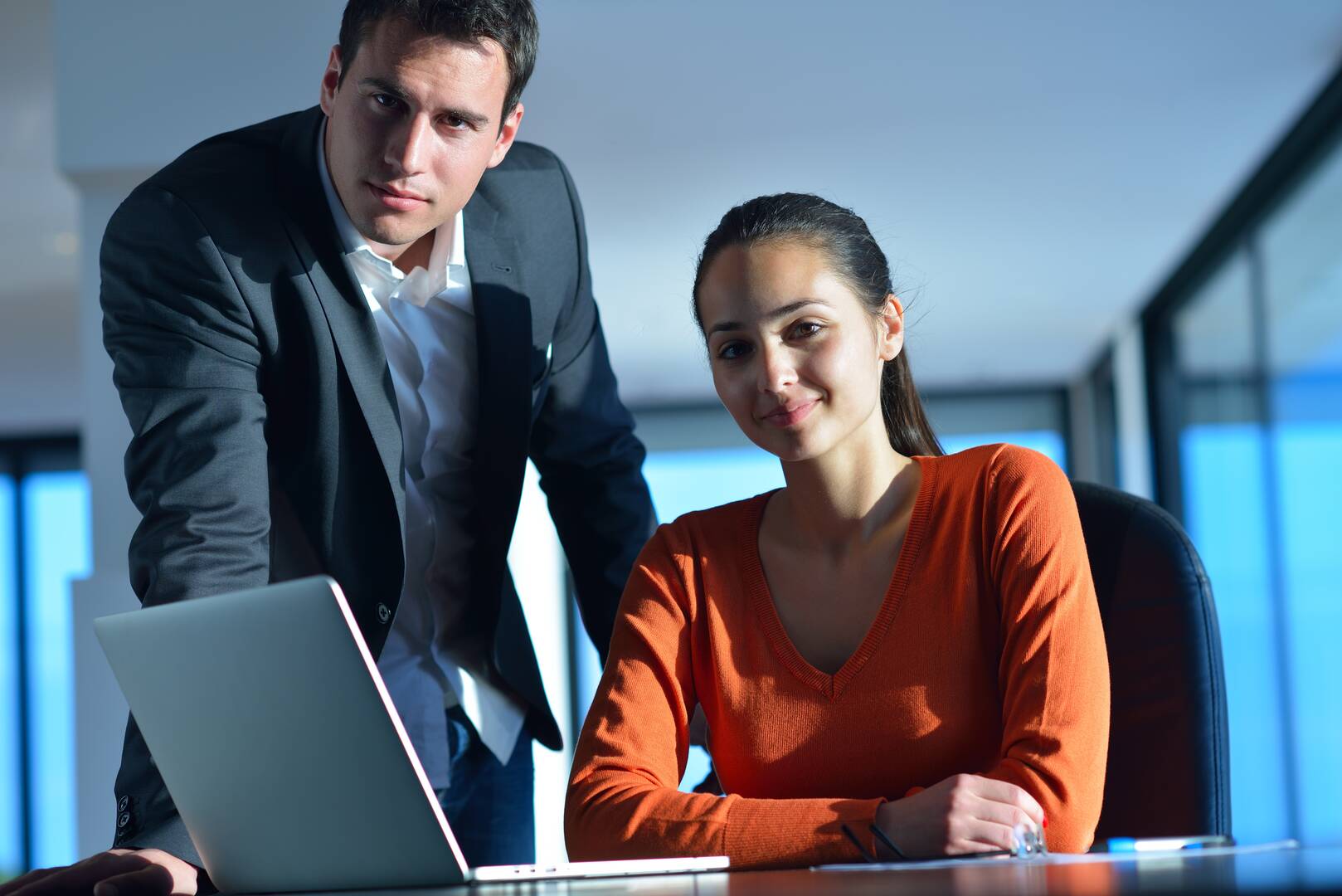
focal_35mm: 85
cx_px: 671
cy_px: 448
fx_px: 3170
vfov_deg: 16.1
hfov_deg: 23.9
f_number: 3.2
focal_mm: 85
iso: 100
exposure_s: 1/400
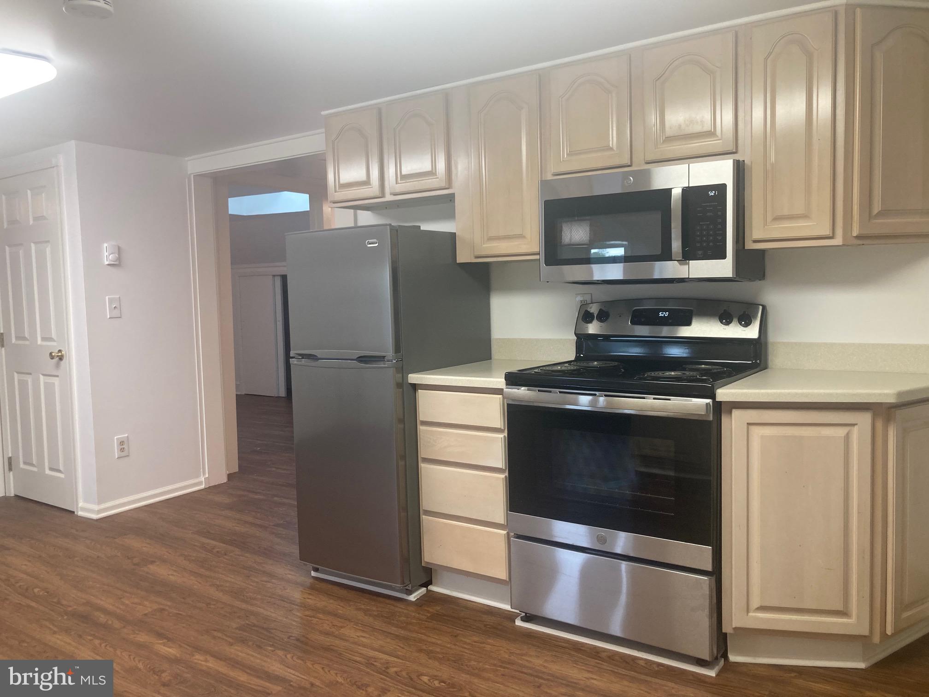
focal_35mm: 28
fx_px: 751
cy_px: 348
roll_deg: +0.7
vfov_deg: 49.7
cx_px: 464
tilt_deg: -3.7
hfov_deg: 63.4
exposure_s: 1/60
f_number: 1.8
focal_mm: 3.99
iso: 64
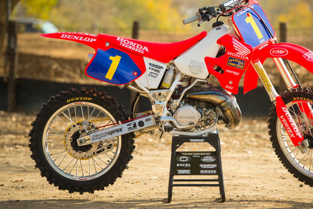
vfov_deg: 6.2
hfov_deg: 9.4
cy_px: 92
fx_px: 1913
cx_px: 178
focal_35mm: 220
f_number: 4.5
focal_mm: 165
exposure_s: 1/2000
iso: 450
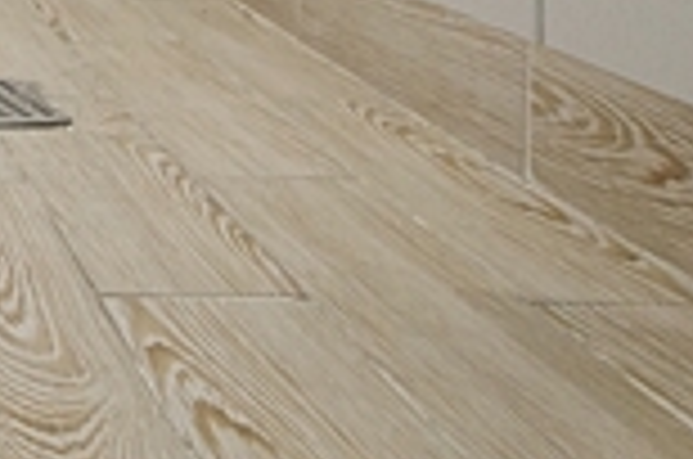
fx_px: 1498
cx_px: -274
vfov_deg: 15.3
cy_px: -338
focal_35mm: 78
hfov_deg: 22.5
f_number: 9
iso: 800
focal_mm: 10
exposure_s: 1/30
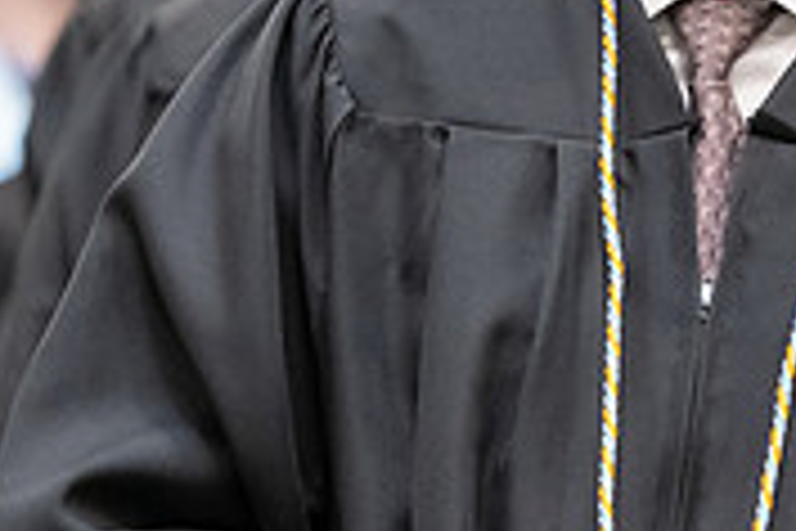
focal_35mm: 475
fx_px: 10502
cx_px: 751
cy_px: -56
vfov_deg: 2.9
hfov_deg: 4.3
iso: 3200
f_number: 3.2
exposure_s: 1/200
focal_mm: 145
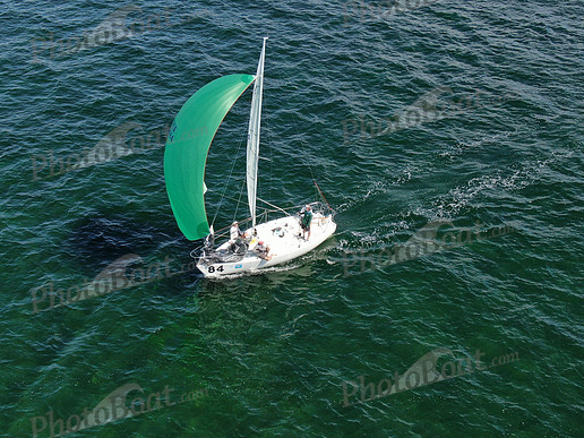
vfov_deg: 27.0
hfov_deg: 35.5
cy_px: 196
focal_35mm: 54
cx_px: 275
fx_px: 911
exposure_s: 1/500
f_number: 3.8
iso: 100
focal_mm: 8.6
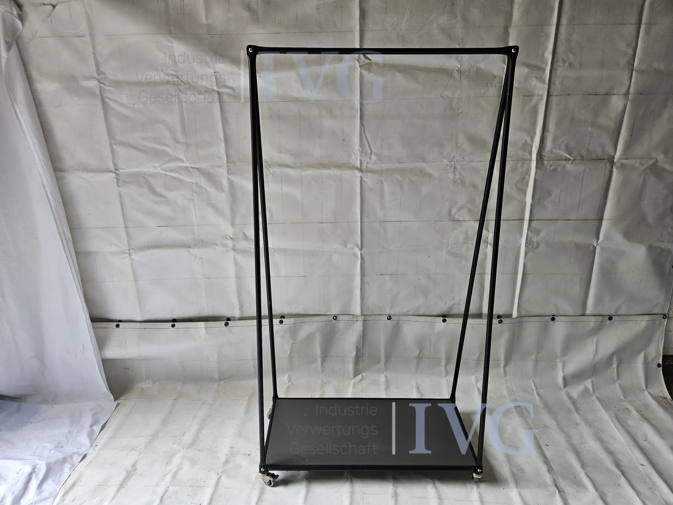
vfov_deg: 58.9
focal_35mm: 23
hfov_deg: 73.9
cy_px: 252
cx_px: 336
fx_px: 447
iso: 100
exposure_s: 1/100
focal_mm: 5.4
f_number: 1.8
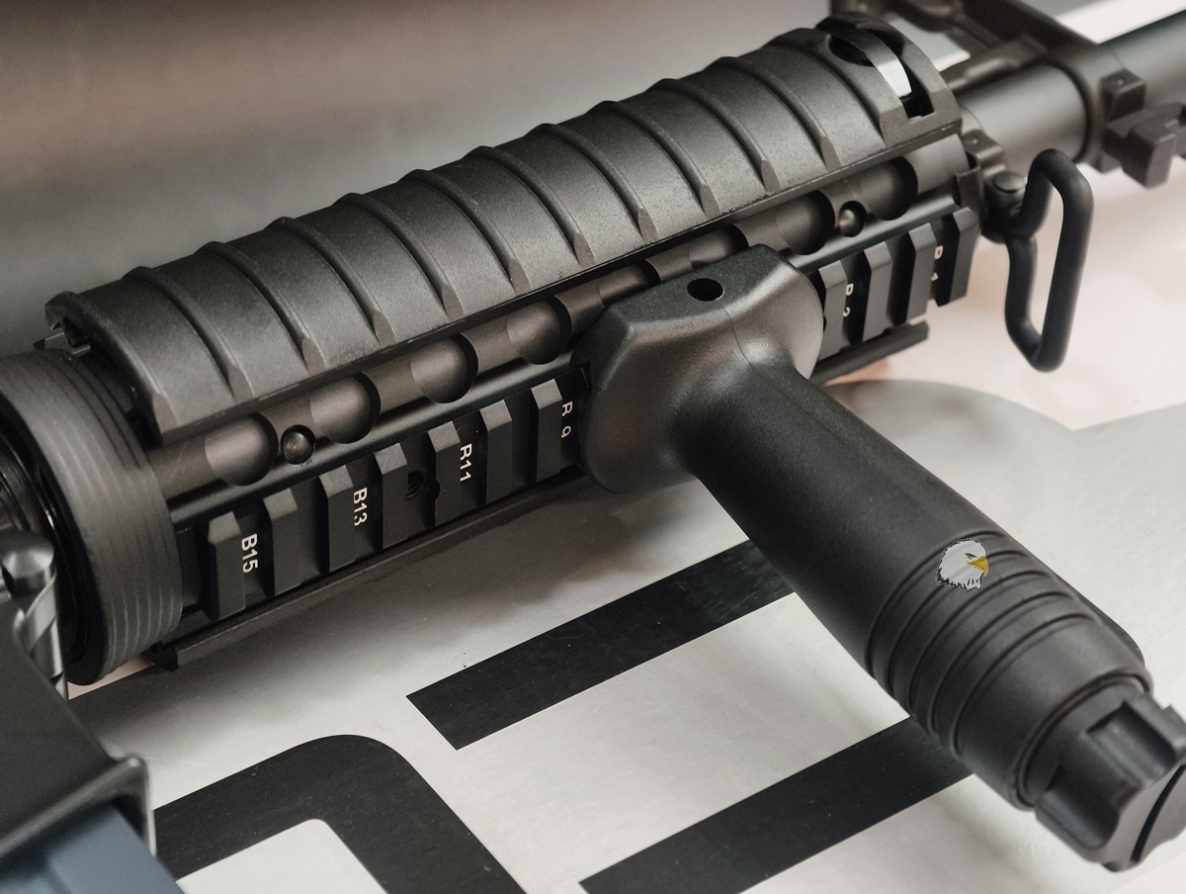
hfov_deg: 23.0
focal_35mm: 85
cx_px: 593
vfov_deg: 17.4
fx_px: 2917
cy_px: 447
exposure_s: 1/24
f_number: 2.67
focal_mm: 22.48
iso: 899
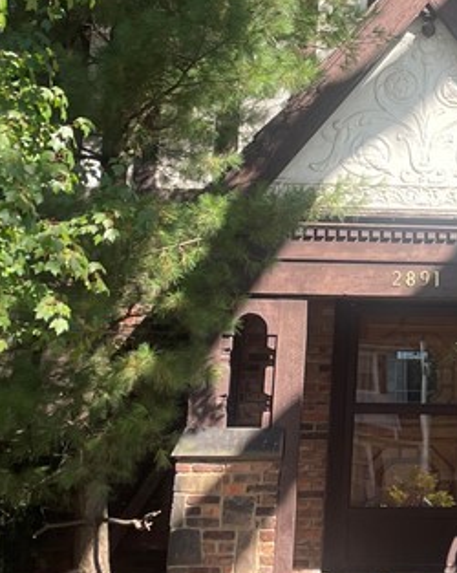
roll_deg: -1.3
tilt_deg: +14.9
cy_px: 99
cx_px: 512
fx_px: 1405
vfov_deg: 22.6
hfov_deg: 17.8
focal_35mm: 83
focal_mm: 4.2
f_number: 1.6
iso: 32
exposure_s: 1/779
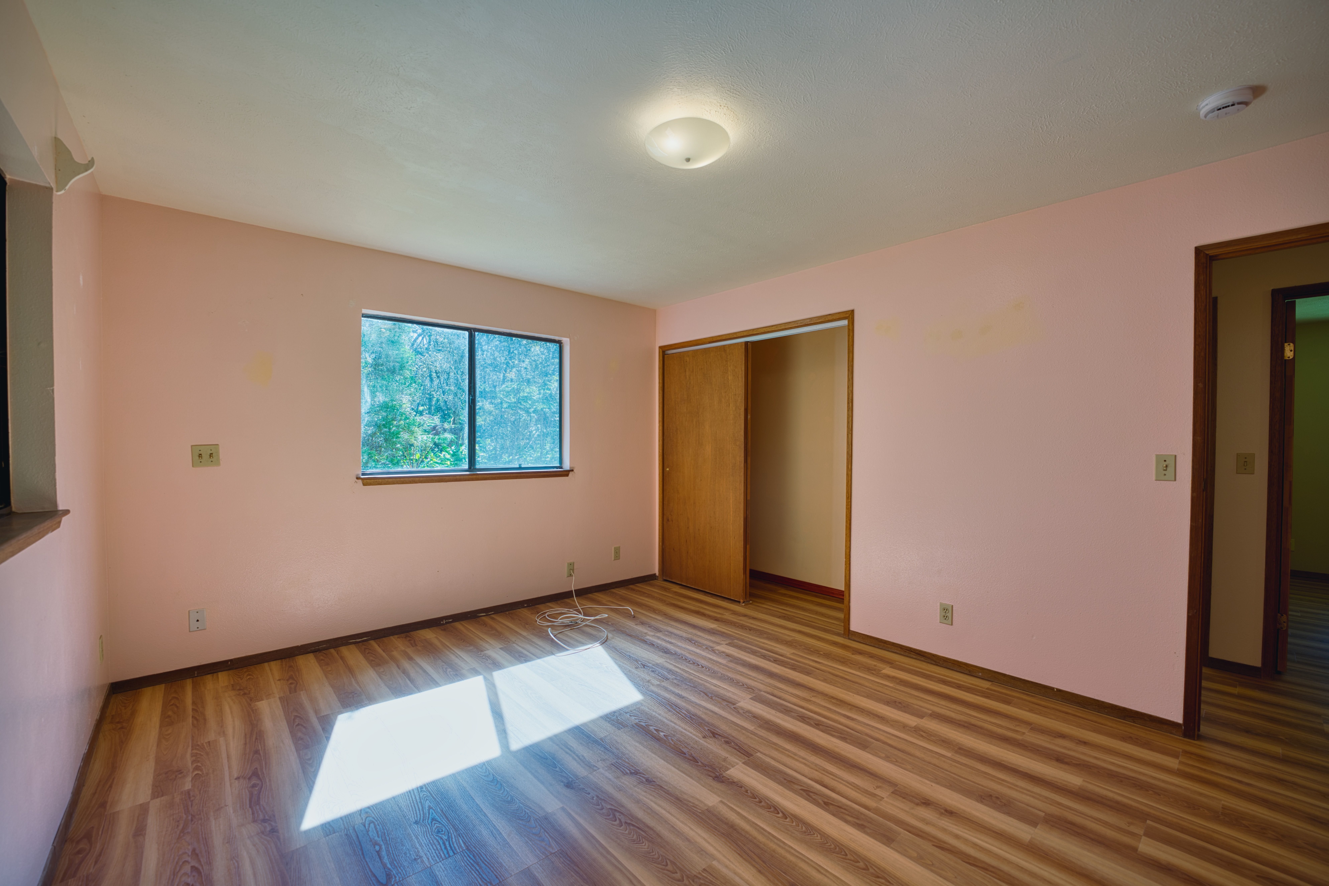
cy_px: 443
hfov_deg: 104.2
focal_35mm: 14
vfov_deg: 81.2
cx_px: 664
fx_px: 517
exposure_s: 1/50
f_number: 4
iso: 50
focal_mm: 14
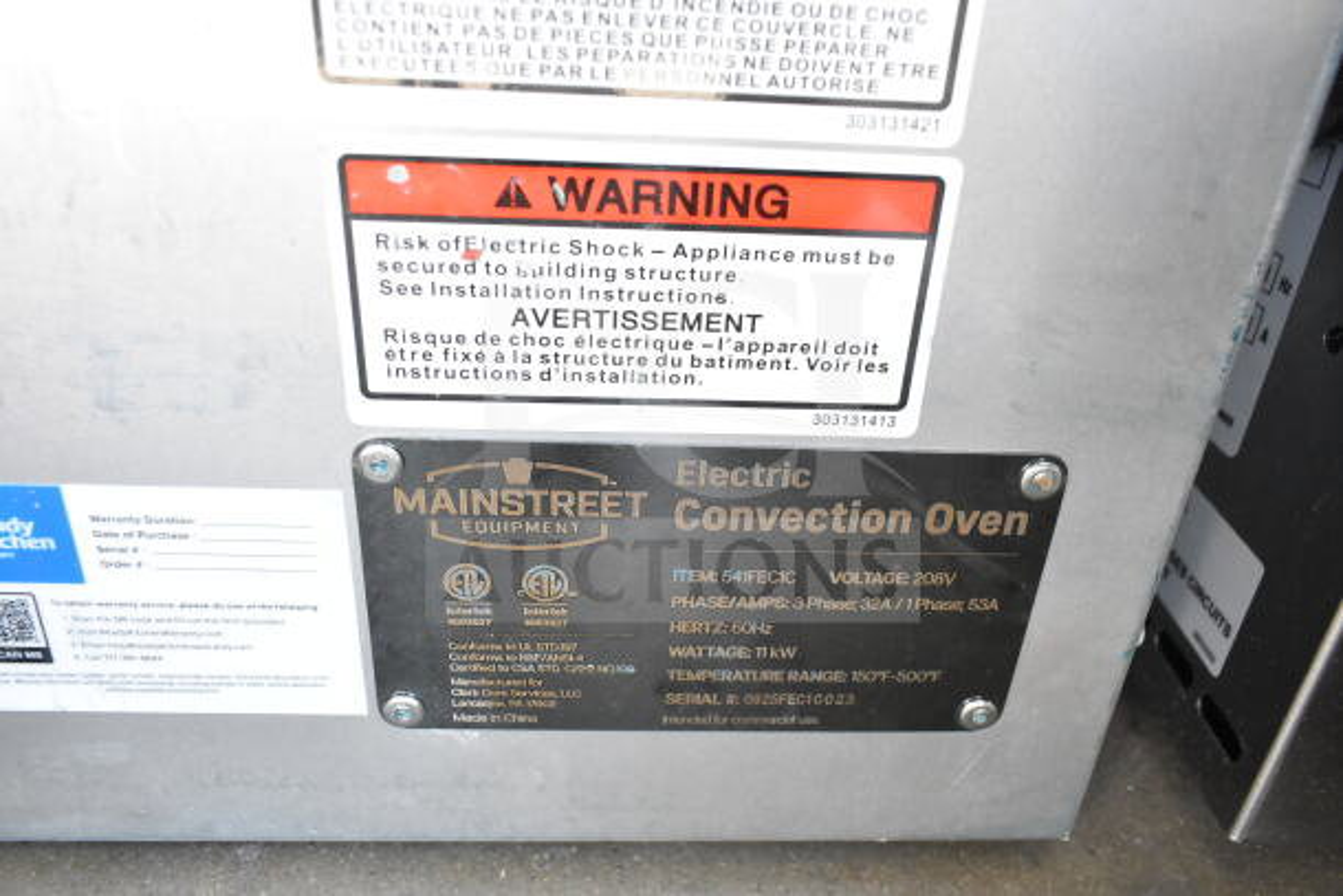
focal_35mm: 27
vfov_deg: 48.0
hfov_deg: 67.4
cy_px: 448
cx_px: 672
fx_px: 1007
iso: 1600
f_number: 5.6
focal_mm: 18
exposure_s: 1/125
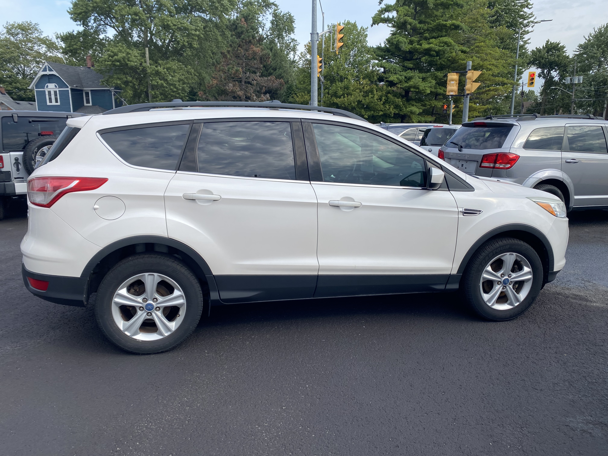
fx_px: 457
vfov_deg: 53.1
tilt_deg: -12.0
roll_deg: -0.3
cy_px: 228
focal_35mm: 26
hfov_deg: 67.3
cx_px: 304
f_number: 1.8
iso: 32
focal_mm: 4.25
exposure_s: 1/1193
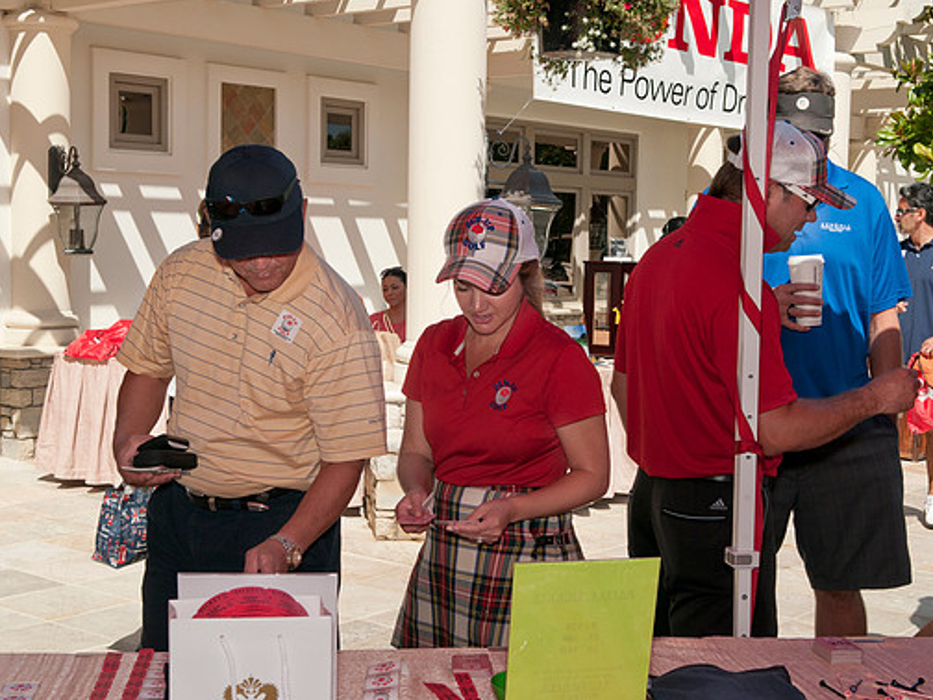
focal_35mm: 53
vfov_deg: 27.5
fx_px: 1429
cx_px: 463
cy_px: 351
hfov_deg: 36.2
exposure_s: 1/320
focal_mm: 32
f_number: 9
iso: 200
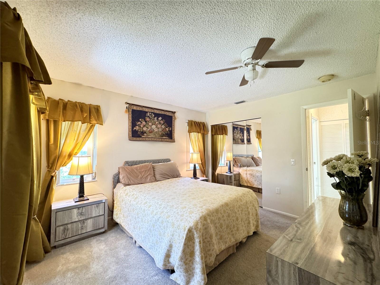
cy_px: 142
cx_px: 190
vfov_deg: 85.7
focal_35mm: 14
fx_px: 154
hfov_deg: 102.1
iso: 800
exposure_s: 1/60
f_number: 2.2
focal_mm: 2.22
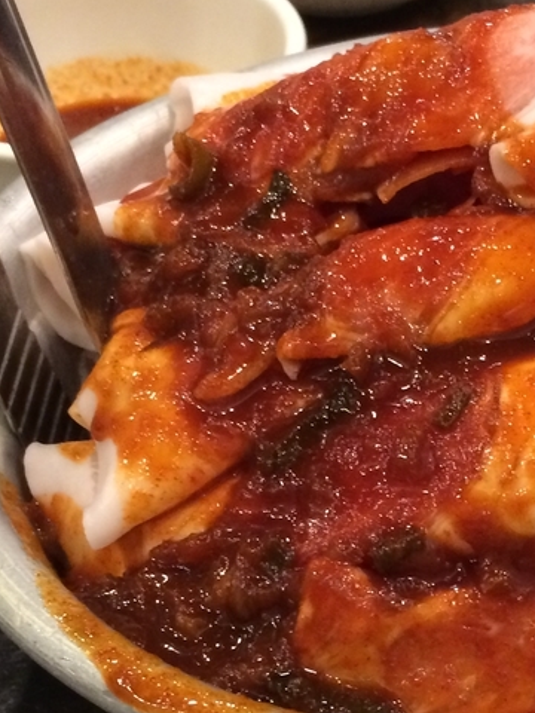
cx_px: 479
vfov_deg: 25.6
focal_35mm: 75
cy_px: 548
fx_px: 1546
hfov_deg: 19.3
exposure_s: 1/30
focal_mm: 4.12
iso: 250
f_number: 2.2
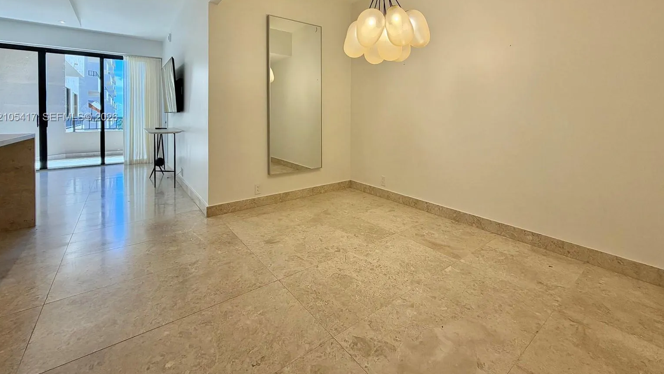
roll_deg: +0.3
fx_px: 282
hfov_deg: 99.4
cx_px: 330
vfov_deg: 64.9
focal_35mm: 16
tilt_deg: -0.5
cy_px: 118
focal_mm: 2.22
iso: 64
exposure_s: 1/120
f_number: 2.2
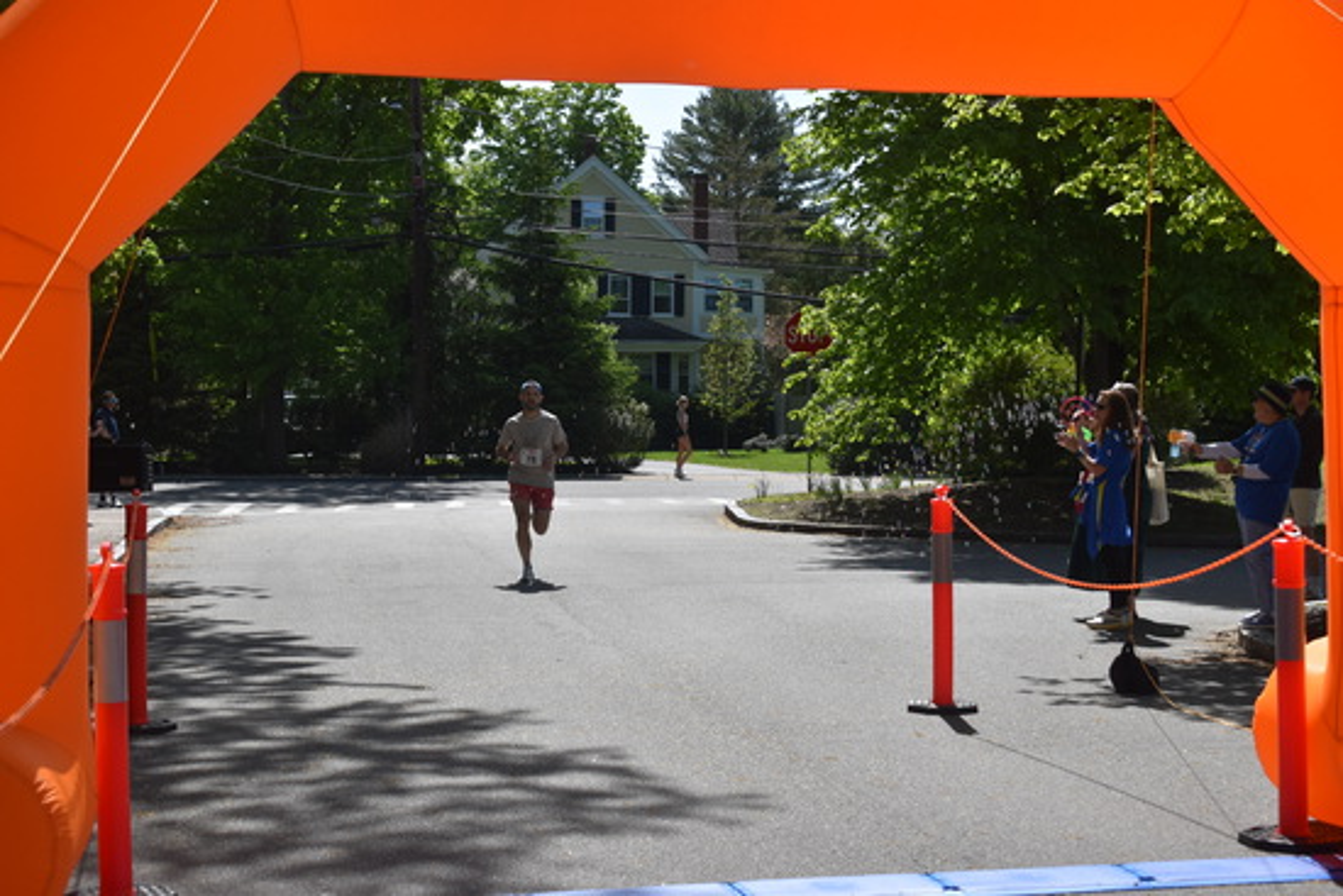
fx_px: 2351
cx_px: 672
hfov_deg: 31.9
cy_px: 448
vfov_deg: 21.6
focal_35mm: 63
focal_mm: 42
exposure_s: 1/1600
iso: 400
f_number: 6.3
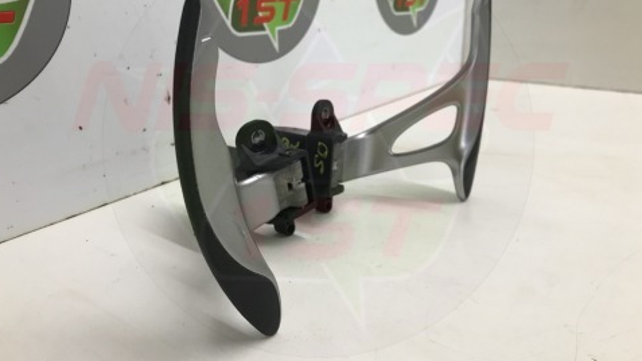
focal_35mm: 32
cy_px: 141
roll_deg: +2.4
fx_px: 545
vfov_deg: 36.5
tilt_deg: -13.8
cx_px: 320
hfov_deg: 61.0
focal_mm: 3.99
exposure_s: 1/33
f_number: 1.8
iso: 32
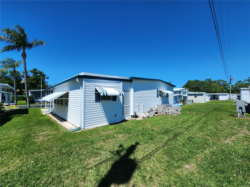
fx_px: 94
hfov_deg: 106.2
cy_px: 94
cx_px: 125
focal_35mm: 13
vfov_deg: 89.9
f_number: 2.2
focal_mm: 2.2
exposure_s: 1/2321
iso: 50
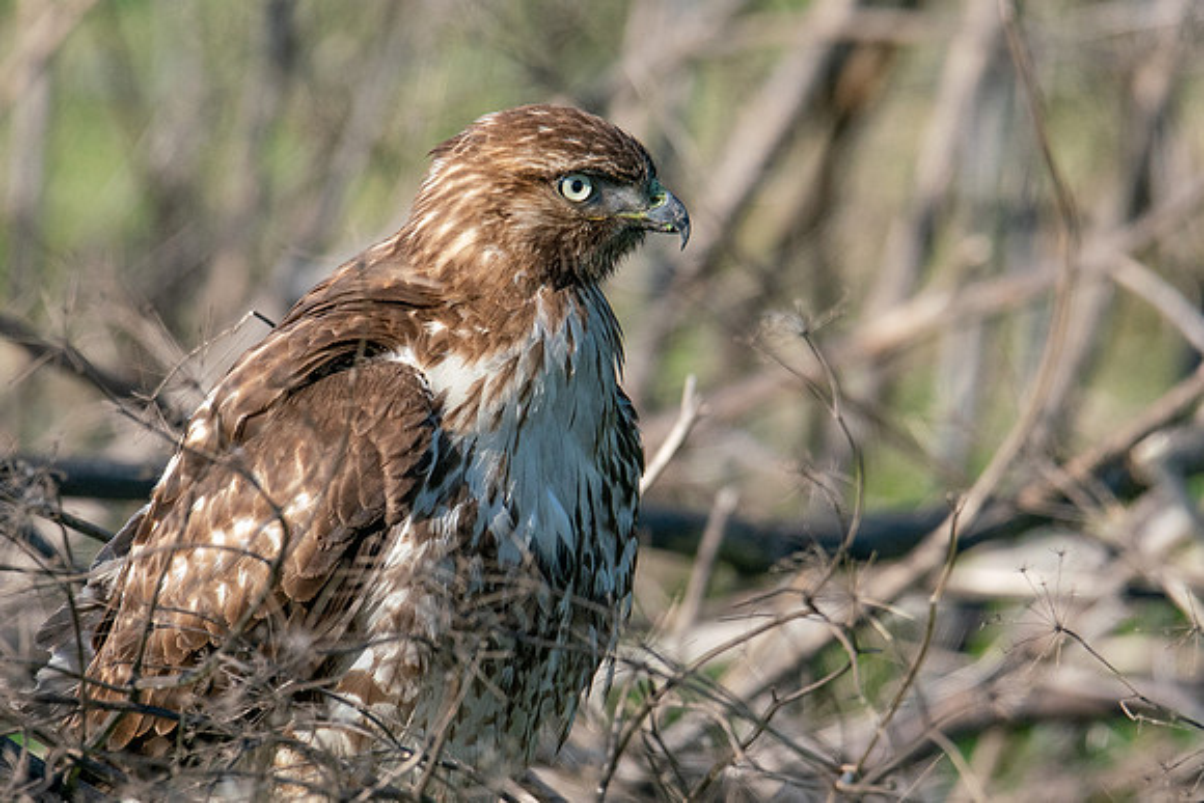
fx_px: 37554
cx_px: 615
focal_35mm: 1123
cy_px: 345
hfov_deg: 1.8
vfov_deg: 1.2
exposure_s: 1/1600
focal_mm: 460
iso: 800
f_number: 6.3
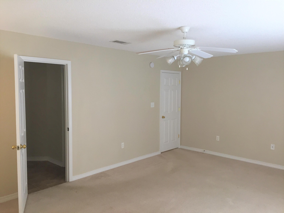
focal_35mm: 29
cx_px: 142
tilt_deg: -3.8
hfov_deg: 61.7
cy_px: 106
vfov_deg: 48.2
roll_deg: -1.2
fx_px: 238
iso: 32
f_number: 2.2
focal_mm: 4.15
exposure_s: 1/30
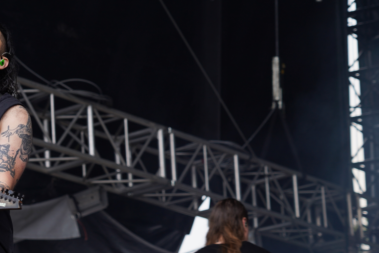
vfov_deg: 7.5
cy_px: 148
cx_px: 42
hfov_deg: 11.1
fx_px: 1937
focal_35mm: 184
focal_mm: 77
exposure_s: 1/100
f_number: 4.5
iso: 100
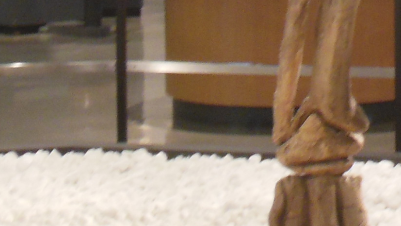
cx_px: 761
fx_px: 2286
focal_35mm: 215
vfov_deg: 5.6
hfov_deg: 9.5
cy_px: -183
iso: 400
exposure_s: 1/8
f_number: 4
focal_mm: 8.9
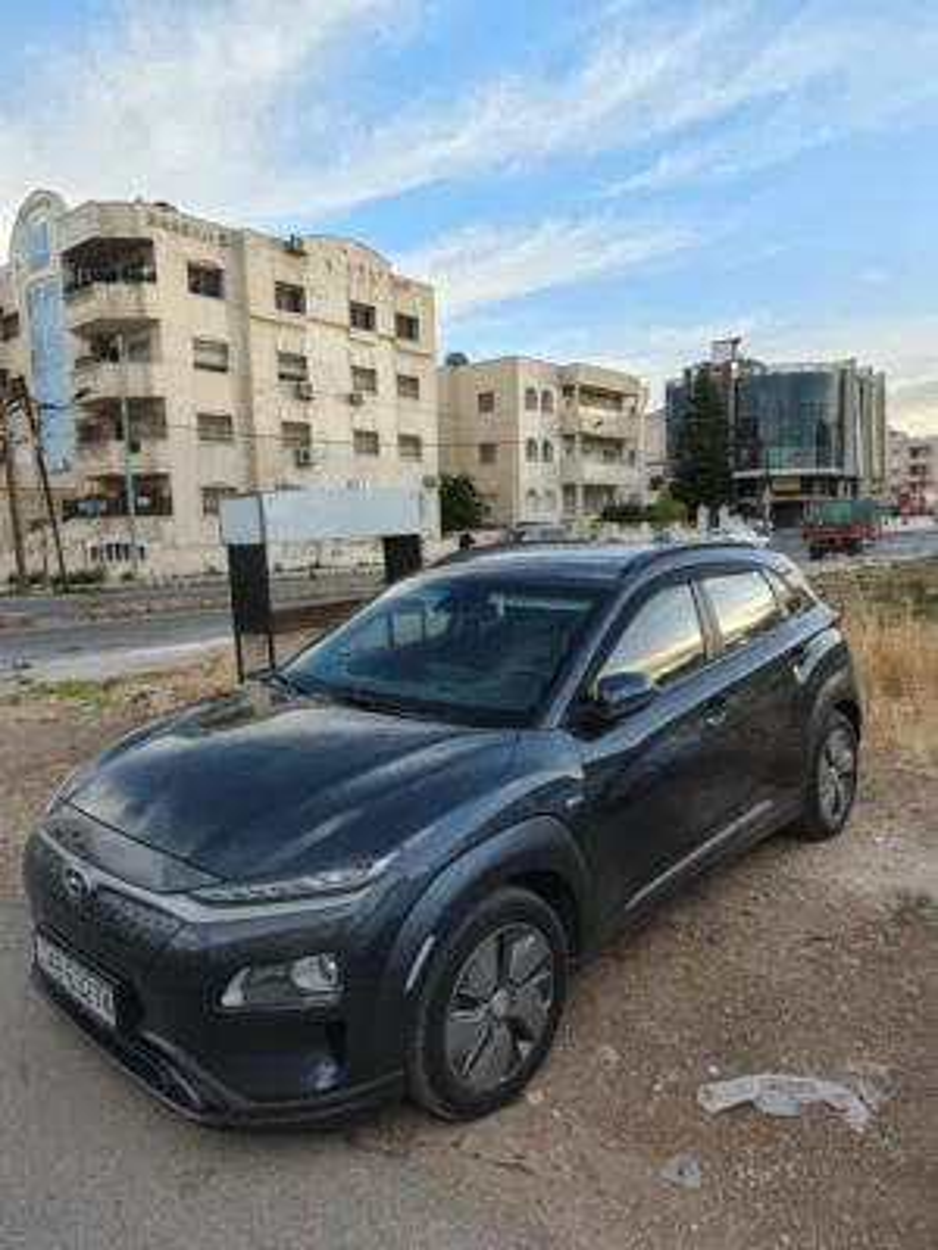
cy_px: 625
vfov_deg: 73.9
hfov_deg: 58.9
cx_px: 469
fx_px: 831
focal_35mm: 23
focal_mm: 5.56
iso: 50
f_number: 1.8
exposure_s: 1/253
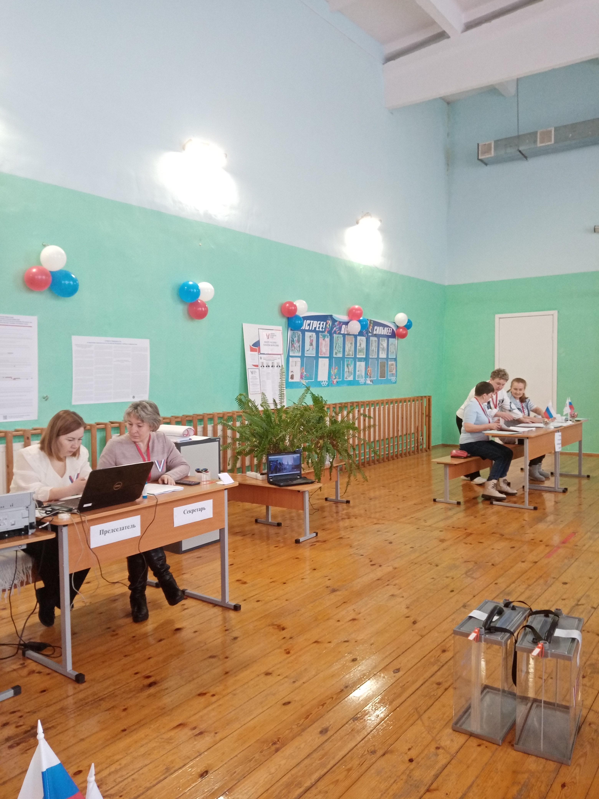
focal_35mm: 26
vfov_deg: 67.3
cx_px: 300
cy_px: 400
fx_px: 600
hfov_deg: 53.1
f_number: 1.8
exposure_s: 1/33.3
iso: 200
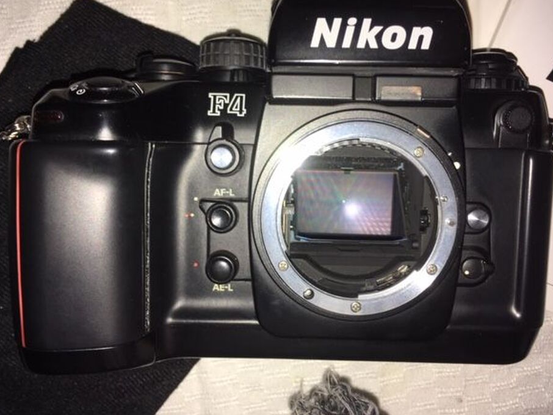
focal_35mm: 32
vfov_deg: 44.2
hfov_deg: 56.8
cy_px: 195
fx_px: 511
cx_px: 291
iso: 25
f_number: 2.2
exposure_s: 1/72
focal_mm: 4.15
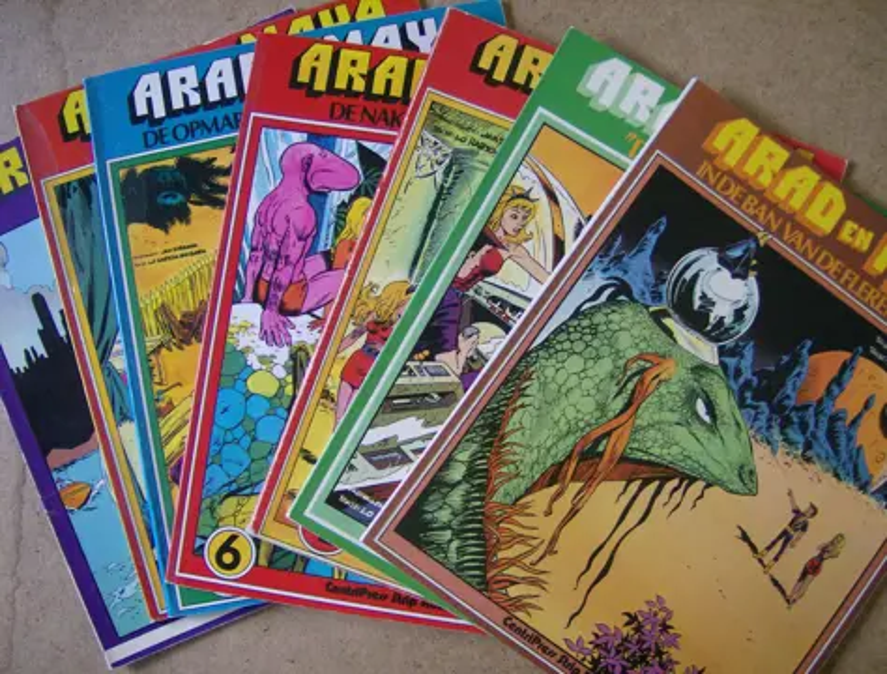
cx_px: 444
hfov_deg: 51.2
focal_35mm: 36
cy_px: 337
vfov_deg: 40.0
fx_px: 927
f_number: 2.8
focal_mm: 6
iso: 200
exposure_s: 1/47.8
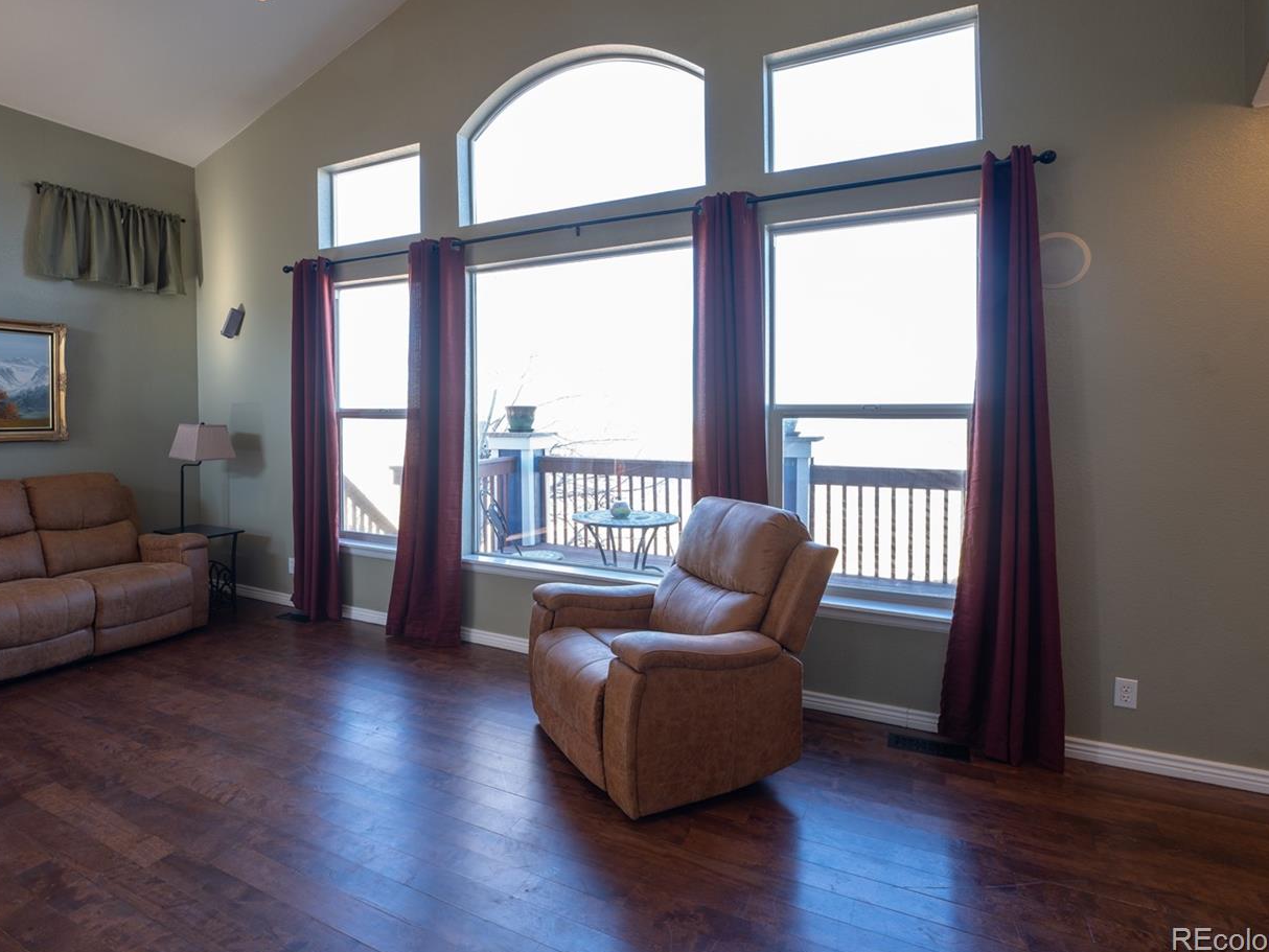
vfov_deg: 67.6
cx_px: 505
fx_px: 706
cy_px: 404
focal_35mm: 19
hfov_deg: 82.8
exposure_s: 1/4
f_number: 8
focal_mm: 15.2
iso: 100
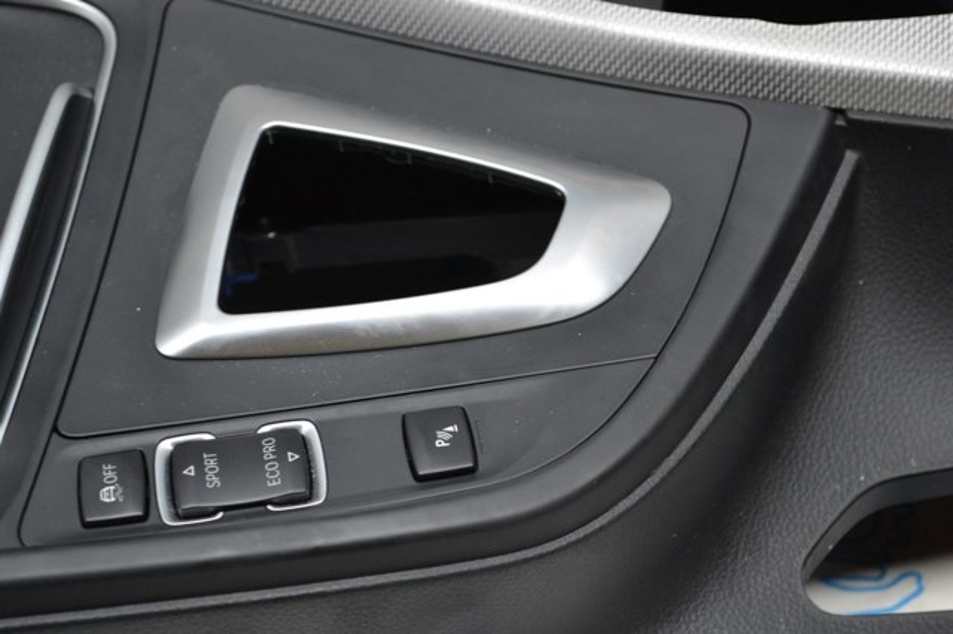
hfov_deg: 29.3
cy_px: 317
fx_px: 1826
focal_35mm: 69
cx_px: 476
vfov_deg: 19.7
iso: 720
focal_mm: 46
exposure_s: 1/60
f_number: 5.3
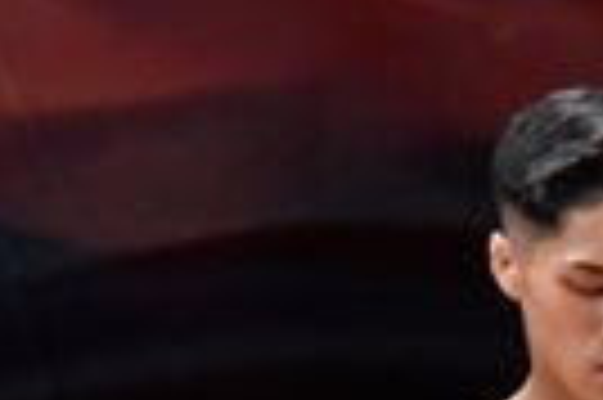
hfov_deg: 1.6
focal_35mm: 1304
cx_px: 799
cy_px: 1110
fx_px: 21815
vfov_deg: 1.1
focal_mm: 150
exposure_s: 1/400
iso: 3200
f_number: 5.6
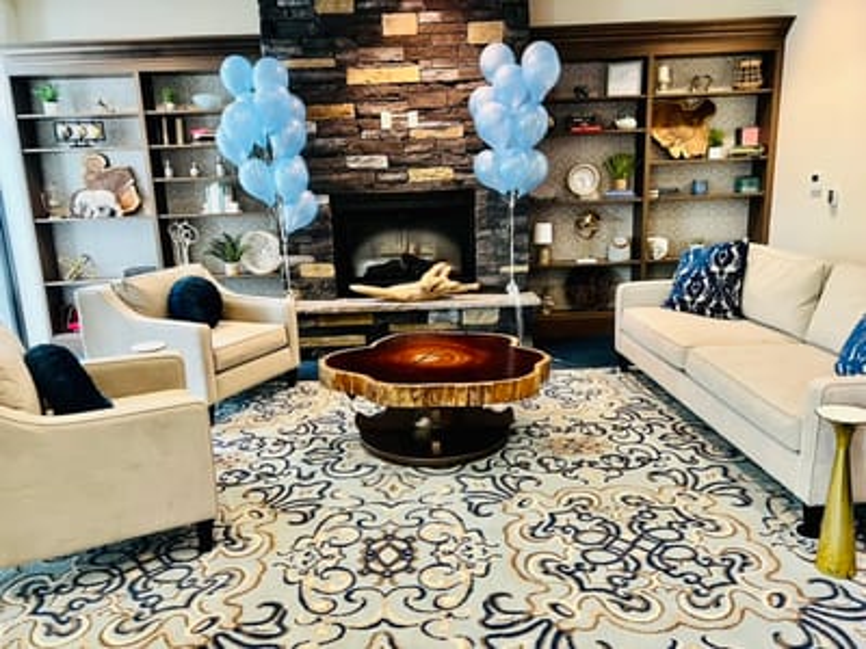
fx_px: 650
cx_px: 433
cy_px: 324
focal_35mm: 26
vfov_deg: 53.1
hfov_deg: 67.3
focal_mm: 5.7
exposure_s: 1/60
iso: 200
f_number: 1.5
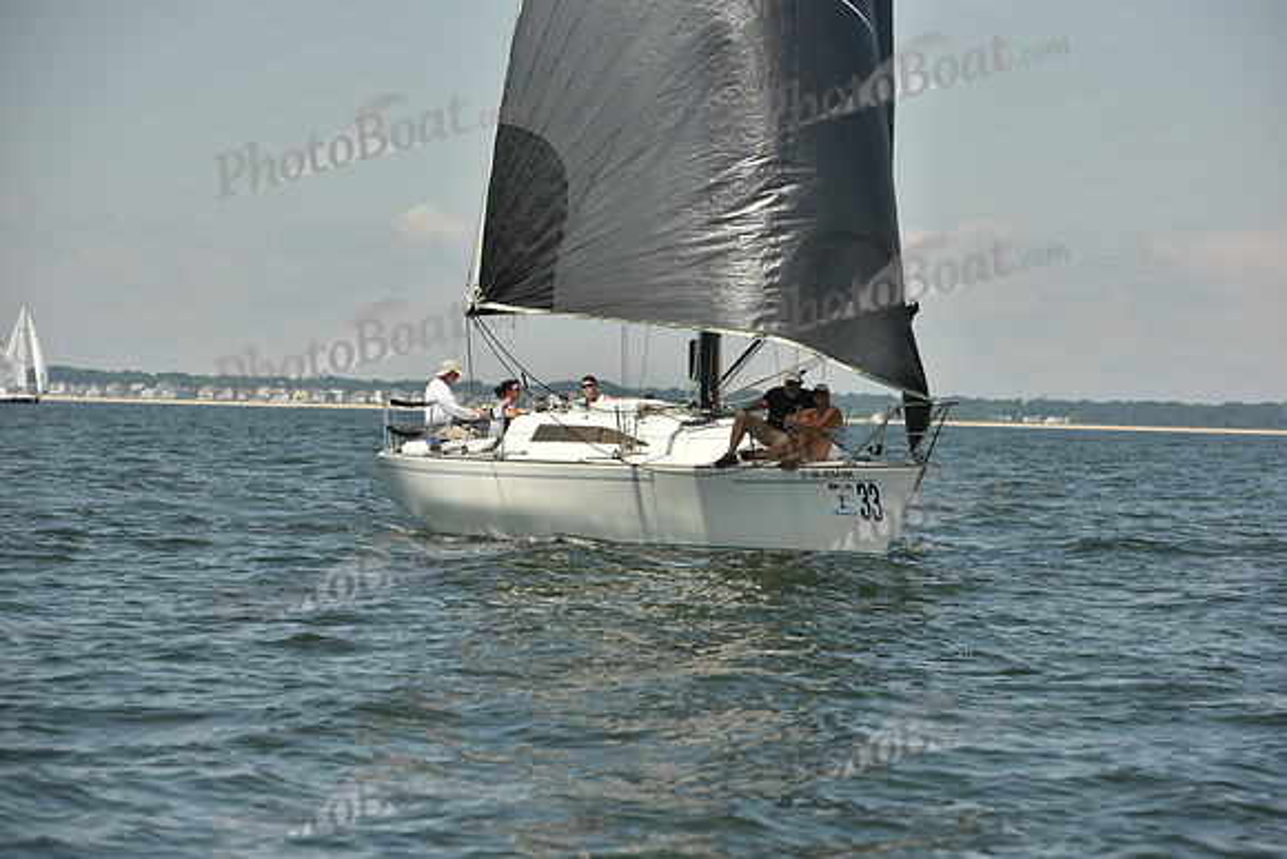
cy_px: 430
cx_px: 644
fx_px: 6079
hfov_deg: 12.1
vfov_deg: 8.1
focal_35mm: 170
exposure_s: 1/1600
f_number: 8
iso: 320
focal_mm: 170
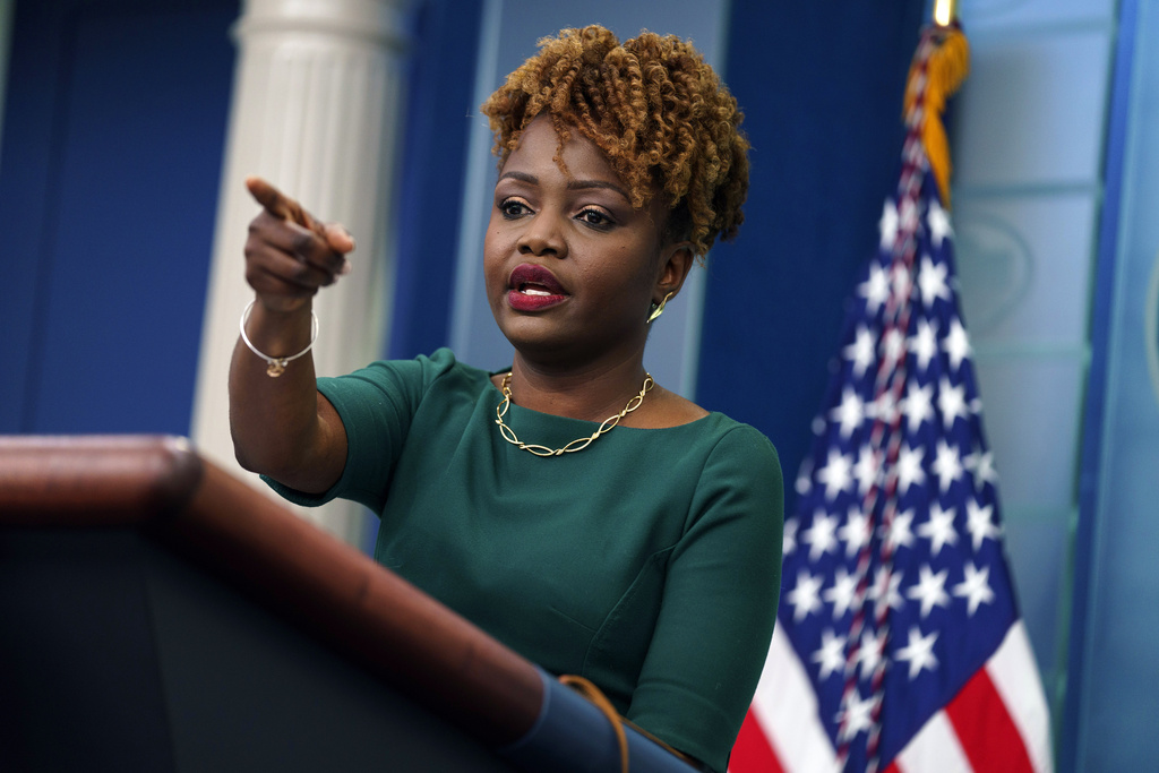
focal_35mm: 151
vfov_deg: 9.1
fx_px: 4862
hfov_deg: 13.6
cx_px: 580
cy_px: 386
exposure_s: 1/320
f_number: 2.8
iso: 1000
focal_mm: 151
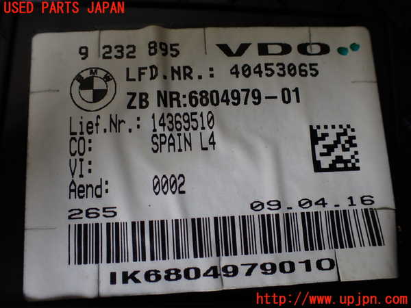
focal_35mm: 30
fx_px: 356
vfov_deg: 46.8
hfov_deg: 60.0
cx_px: 206
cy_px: 154
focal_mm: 5.4
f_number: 2.3
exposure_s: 1/125
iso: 125
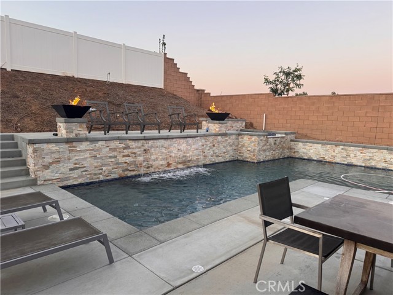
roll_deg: -1.9
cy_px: 148
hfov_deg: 71.6
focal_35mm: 24
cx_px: 196
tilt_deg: -7.2
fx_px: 272
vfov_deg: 56.8
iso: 160
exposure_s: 1/121
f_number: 1.78
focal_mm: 6.76
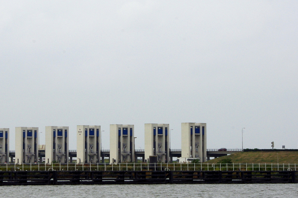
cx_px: 82
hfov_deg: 12.4
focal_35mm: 165
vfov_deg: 8.3
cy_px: 61
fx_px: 1365
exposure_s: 1/400
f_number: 16
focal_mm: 65
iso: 400
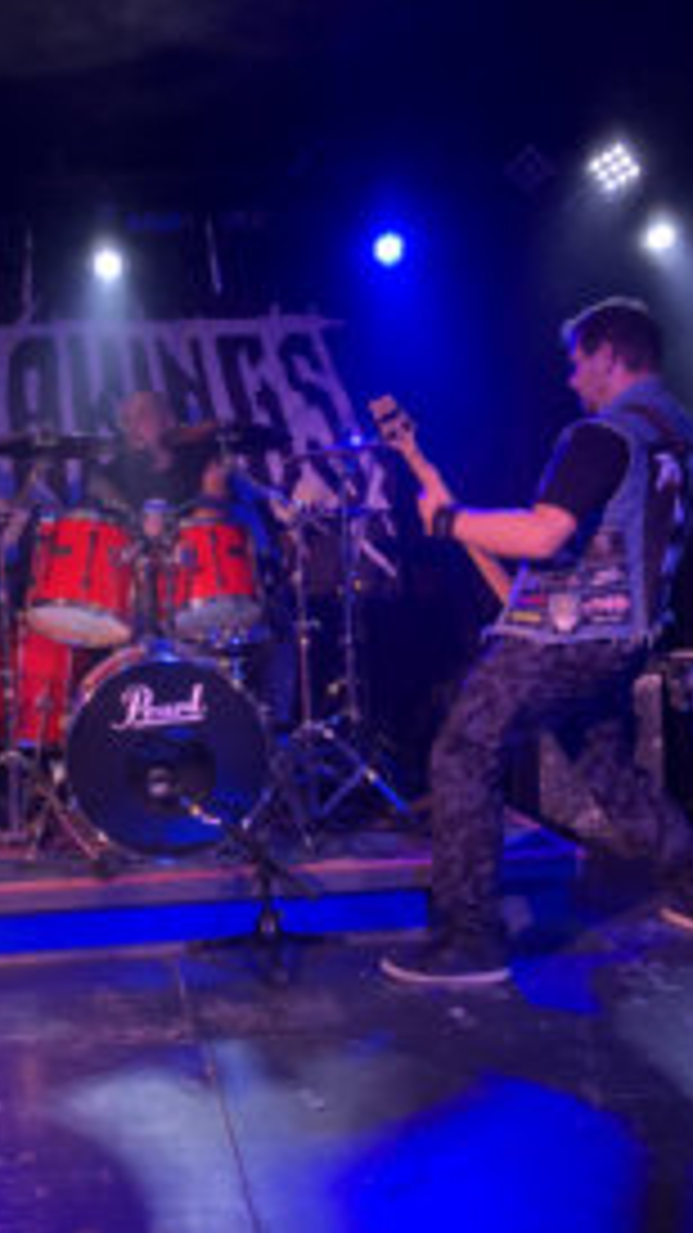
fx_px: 1340
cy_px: 616
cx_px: 108
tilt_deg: -2.7
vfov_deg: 49.4
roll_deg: +5.1
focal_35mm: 41
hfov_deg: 28.2
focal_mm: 4
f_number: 1.8
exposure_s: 1/50
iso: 400
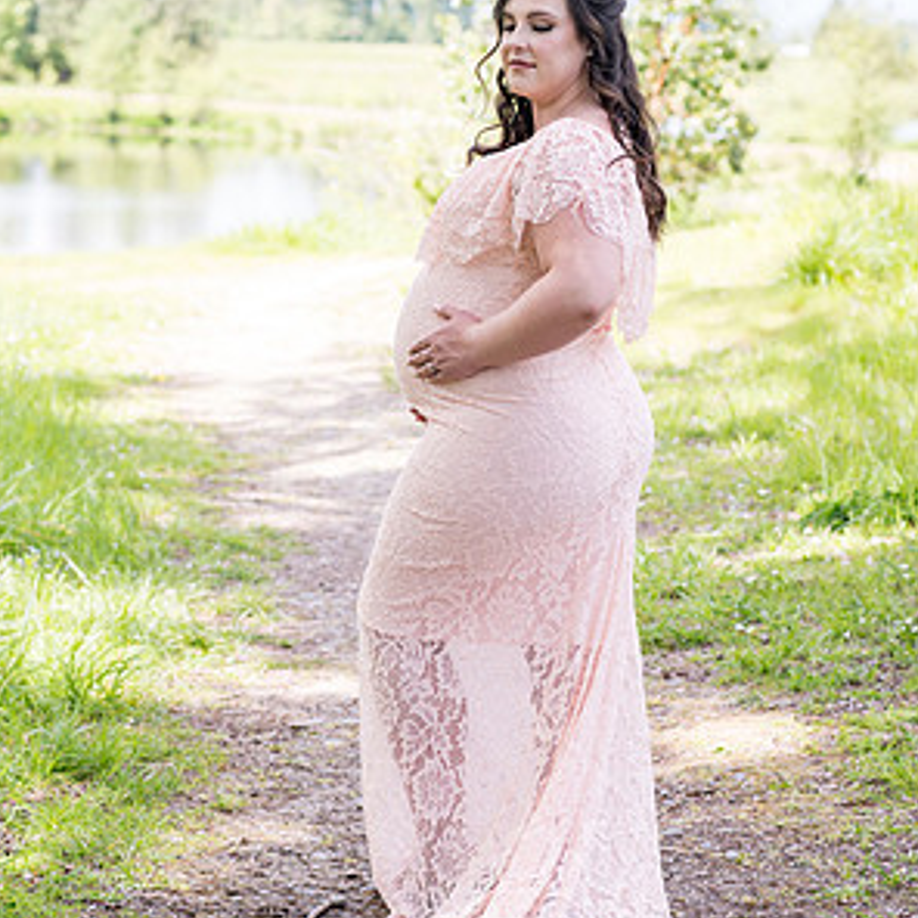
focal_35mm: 110
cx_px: 456
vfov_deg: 15.8
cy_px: 419
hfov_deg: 15.8
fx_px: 3300
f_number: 4
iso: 250
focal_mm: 85
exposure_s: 1/320
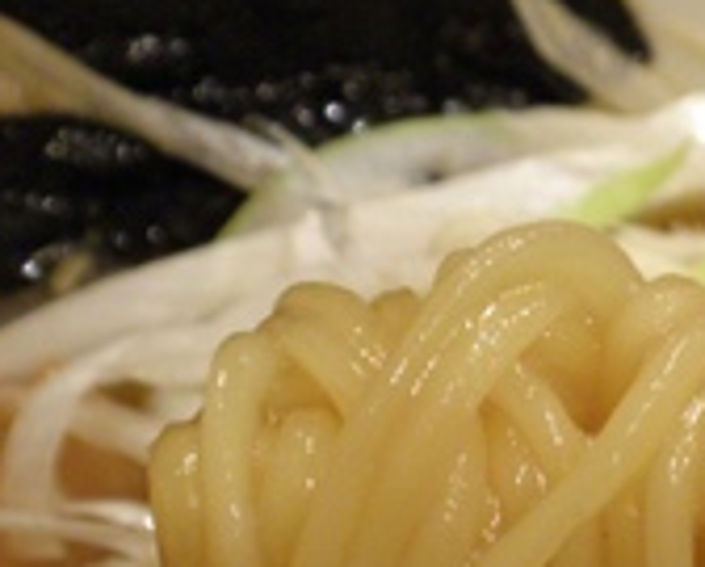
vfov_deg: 9.4
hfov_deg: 11.6
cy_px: 552
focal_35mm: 163
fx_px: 3407
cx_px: 802
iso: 100
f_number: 4.3
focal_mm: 9.1
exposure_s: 1/10
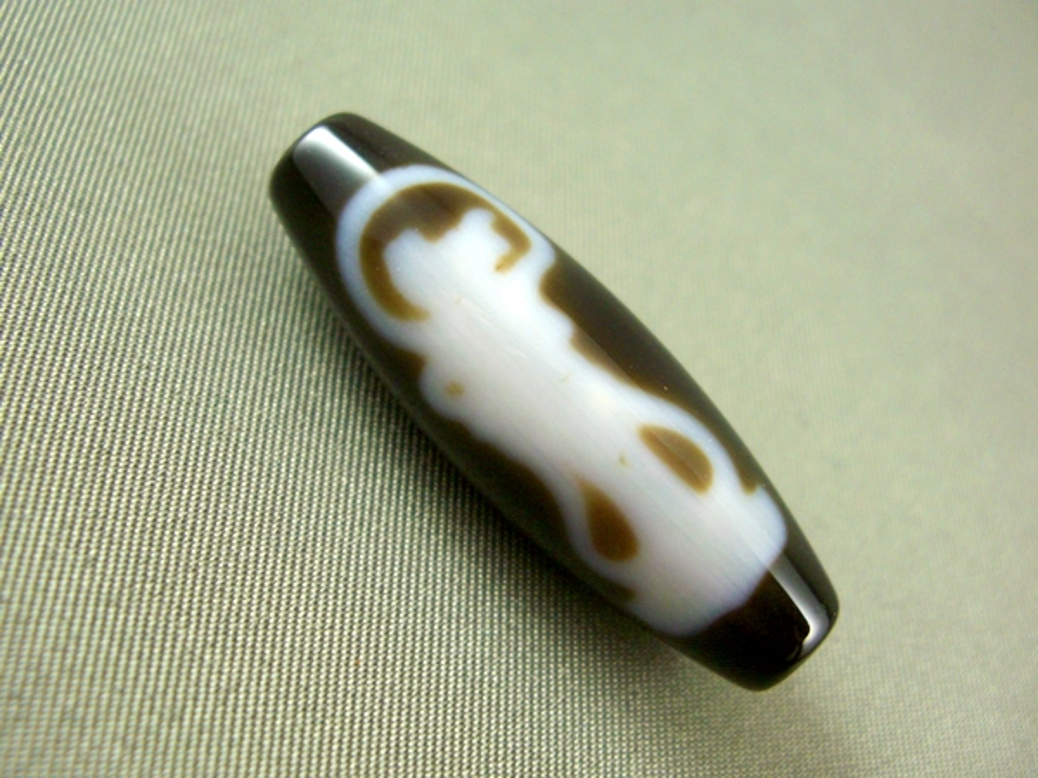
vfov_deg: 37.7
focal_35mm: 38
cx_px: 519
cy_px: 389
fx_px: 1139
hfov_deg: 49.0
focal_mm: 7.9
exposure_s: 1/80
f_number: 2.8
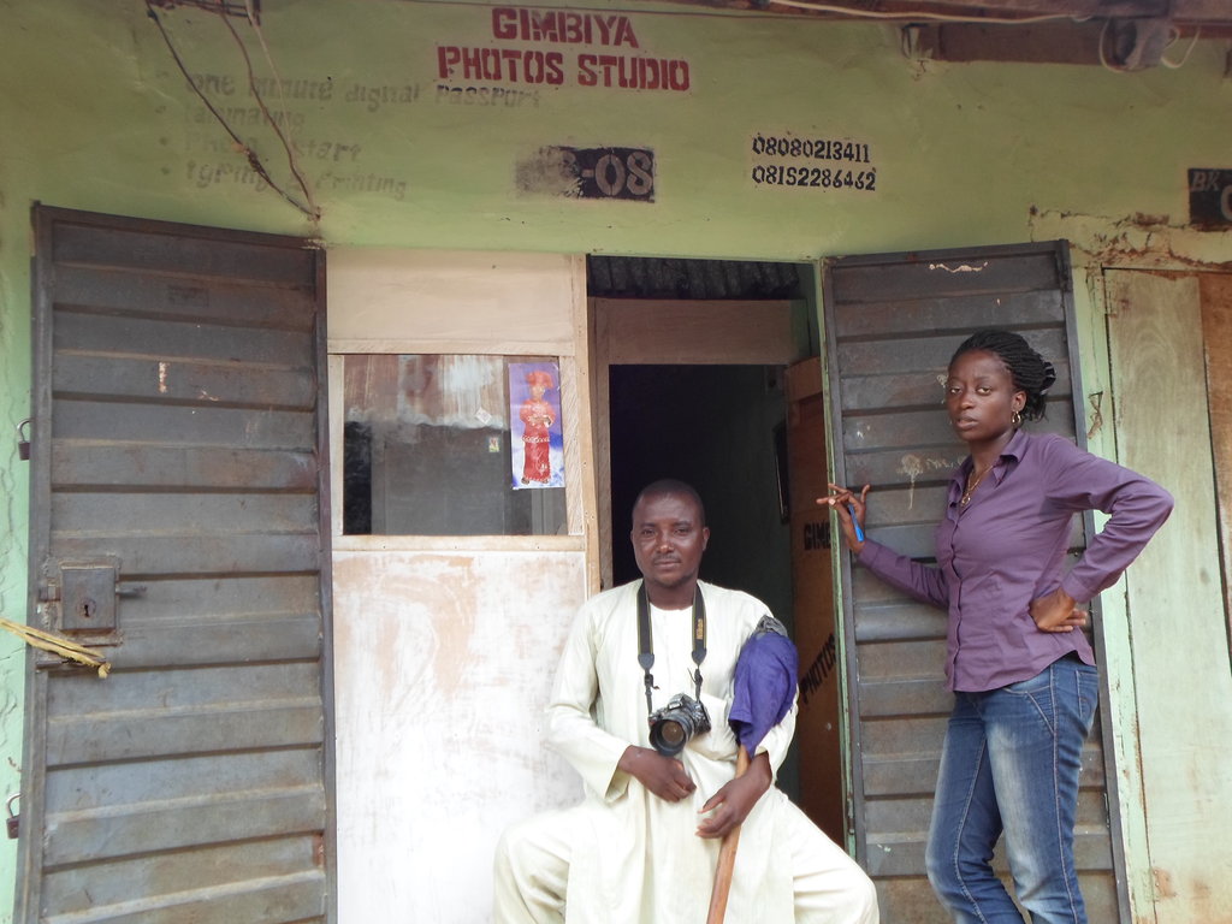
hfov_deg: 51.4
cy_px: 462
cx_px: 616
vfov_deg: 39.7
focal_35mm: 36
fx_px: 1281
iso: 80
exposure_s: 1/90
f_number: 3
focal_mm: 6.5
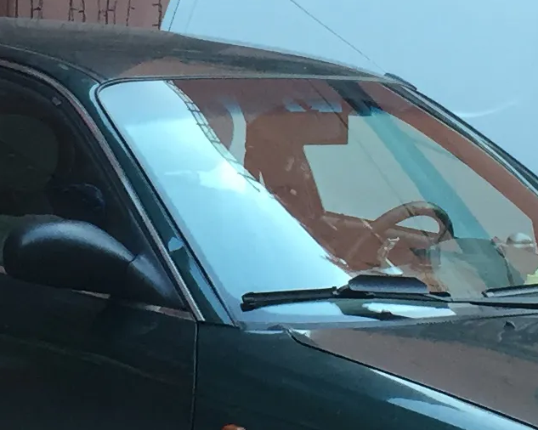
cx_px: 220
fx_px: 2324
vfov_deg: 10.5
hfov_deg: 13.2
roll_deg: -2.5
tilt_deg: -3.6
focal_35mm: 146
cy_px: 100
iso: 32
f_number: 2.2
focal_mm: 4.15
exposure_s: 1/33
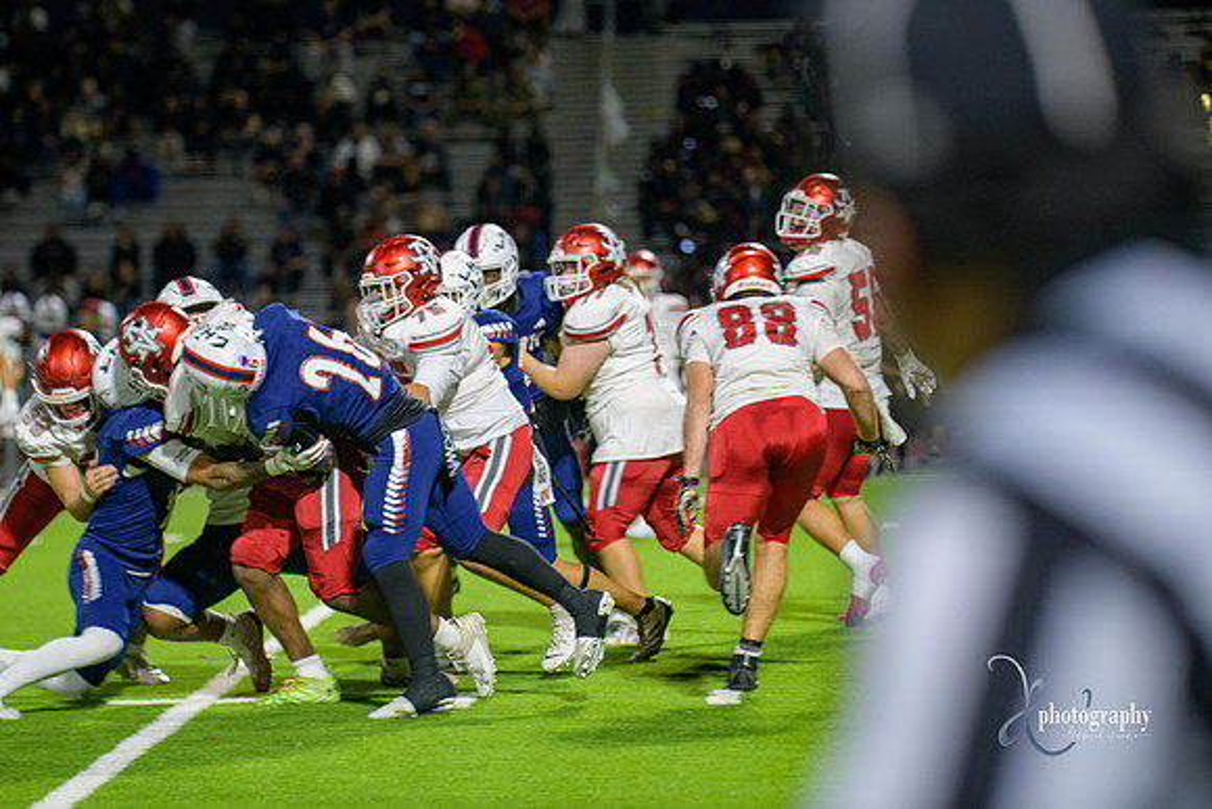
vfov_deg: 8.1
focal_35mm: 170
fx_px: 5724
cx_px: 606
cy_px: 404
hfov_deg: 12.1
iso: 2000
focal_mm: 170
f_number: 2.8
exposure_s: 1/250
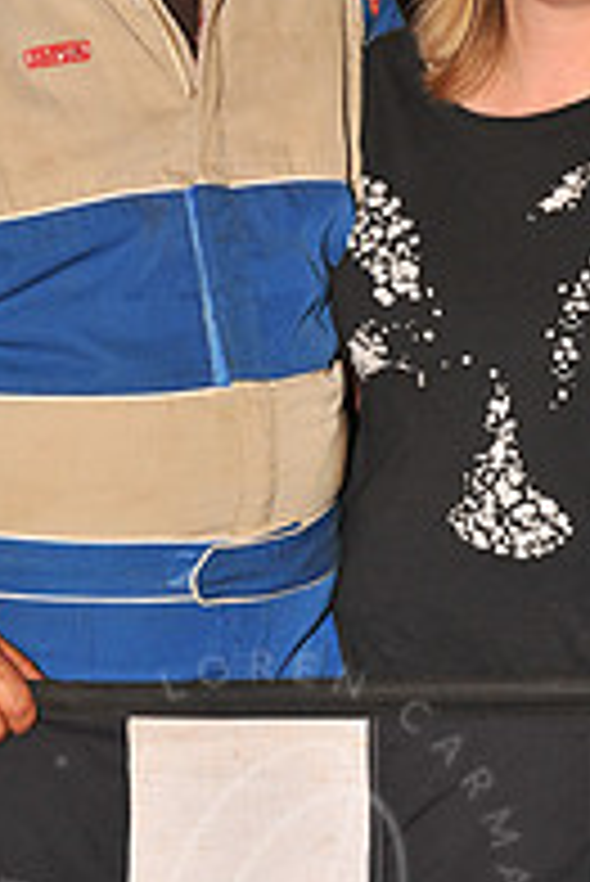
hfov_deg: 5.4
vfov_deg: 8.0
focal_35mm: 257
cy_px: 356
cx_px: 261
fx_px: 6306
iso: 500
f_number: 7.1
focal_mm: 112
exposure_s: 1/320
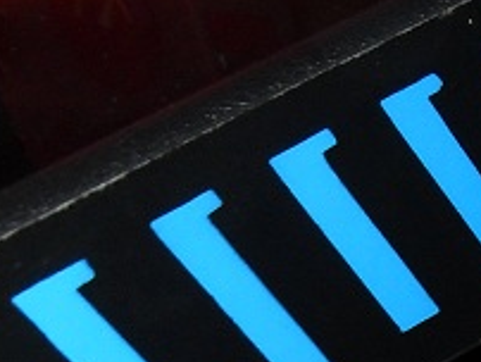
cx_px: 593
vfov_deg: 8.4
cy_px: 603
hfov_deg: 11.2
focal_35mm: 172
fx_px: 2393
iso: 100
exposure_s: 1/45
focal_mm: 6.3
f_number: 2.8
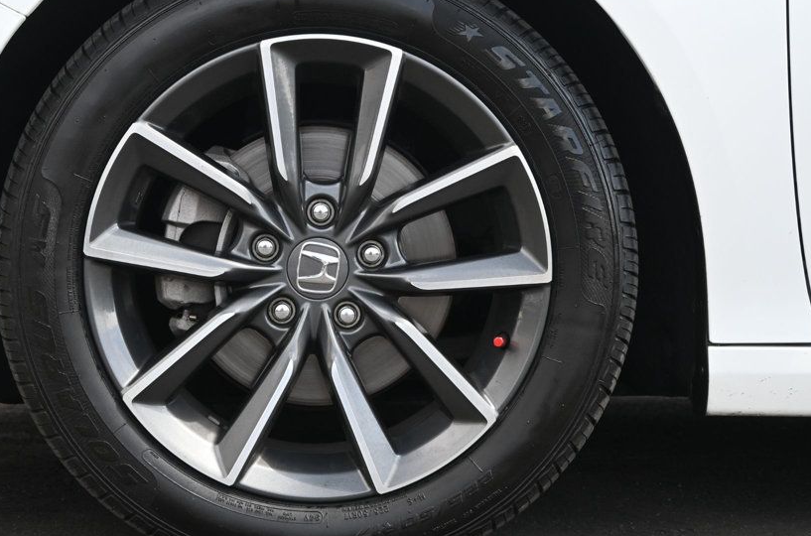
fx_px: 1901
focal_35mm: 85
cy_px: 262
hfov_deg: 24.0
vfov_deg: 16.0
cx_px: 312
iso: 400
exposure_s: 1/250
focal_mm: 45
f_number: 6
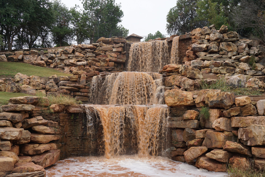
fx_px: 265
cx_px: 132
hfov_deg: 53.1
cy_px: 88
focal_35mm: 36
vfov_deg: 36.9
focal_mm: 24
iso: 100
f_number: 7.1
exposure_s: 1/100
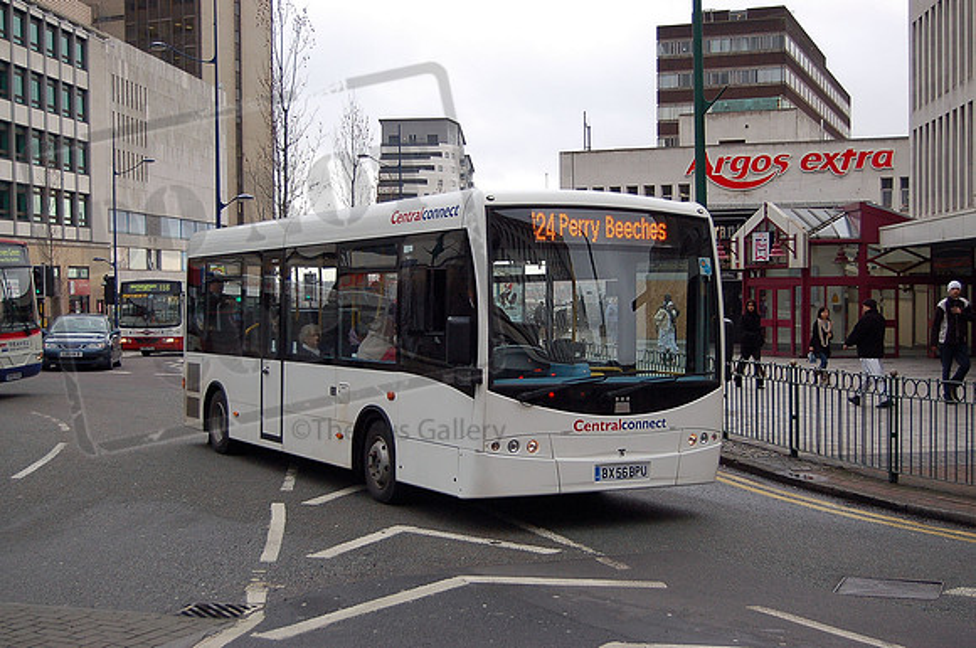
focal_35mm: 48
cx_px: 488
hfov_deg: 41.2
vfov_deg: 28.0
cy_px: 324
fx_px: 1300
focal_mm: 32
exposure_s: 1/500
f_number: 4.5
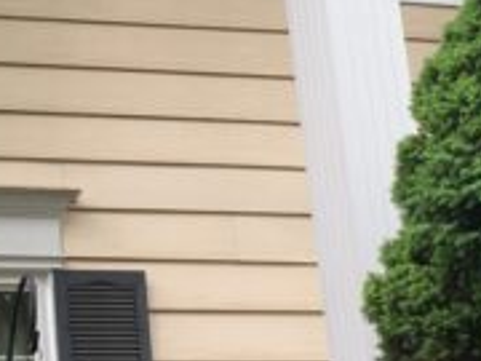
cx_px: 5
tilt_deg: +16.5
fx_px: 1723
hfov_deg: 15.6
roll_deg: +2.7
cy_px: 163
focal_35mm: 124
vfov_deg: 12.0
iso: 25
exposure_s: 1/120
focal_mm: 4.15
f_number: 2.2
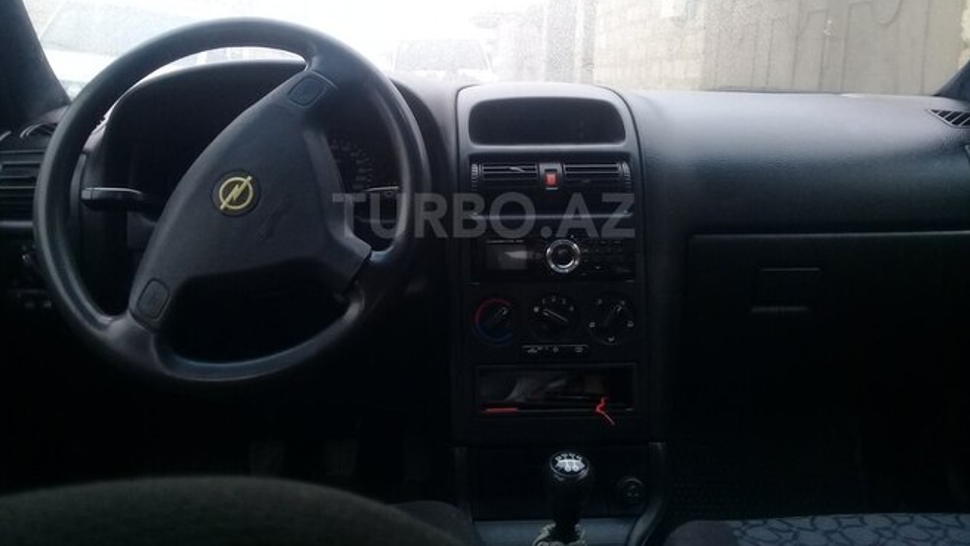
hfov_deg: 58.0
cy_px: 215
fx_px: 874
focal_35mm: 34
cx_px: 484
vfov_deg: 34.5
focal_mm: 3.3
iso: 64
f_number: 2.2
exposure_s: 1/40
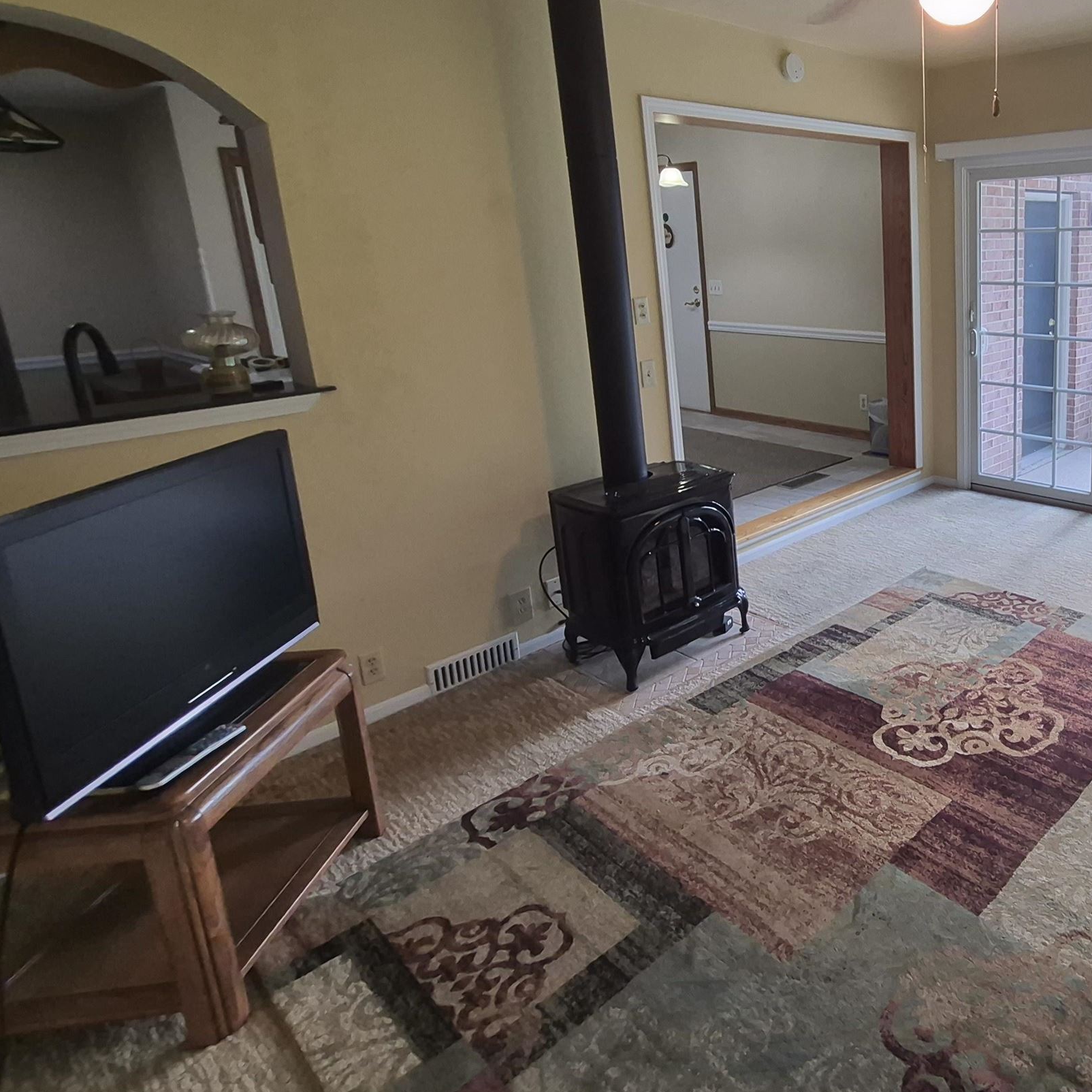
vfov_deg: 68.5
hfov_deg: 61.3
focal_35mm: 22
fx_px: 785
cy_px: 409
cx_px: 935
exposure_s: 1/60
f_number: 2.2
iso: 160
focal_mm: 1.74
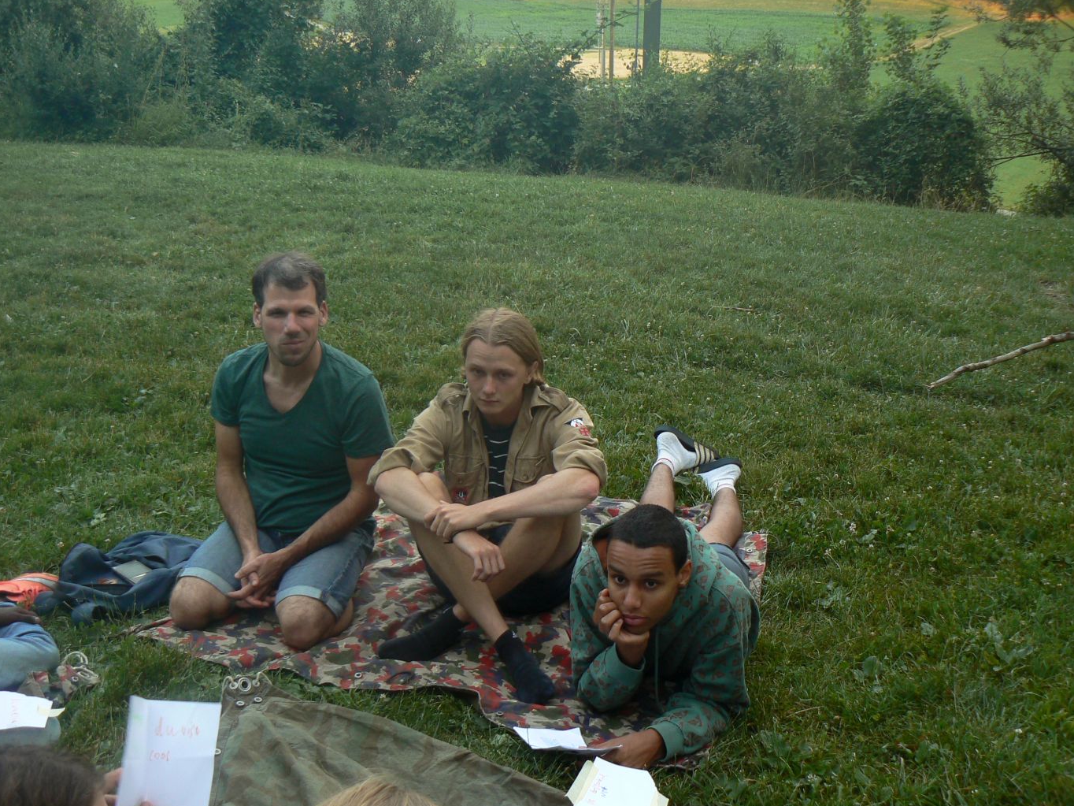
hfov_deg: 49.0
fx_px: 1179
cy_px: 405
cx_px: 524
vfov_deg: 37.7
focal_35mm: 38
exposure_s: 1/40
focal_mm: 6
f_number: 2.8
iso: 80
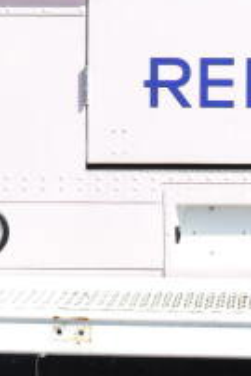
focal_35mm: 204
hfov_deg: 6.7
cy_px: -216
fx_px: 2130
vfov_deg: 9.7
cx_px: 240
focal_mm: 30
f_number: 6.3
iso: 1600
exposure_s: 1/4000
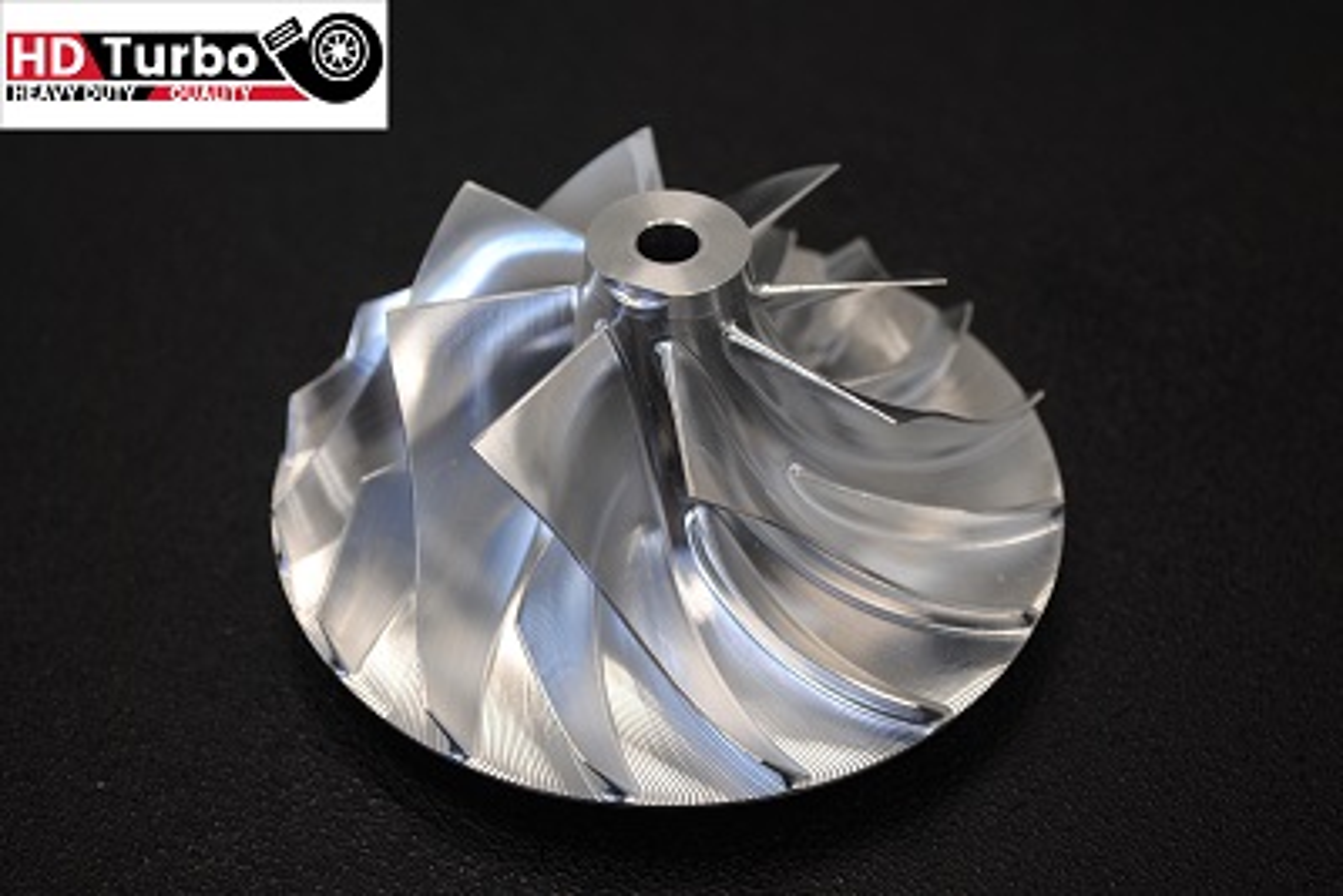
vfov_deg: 23.8
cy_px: 448
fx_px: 2127
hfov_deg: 35.0
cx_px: 672
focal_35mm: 57
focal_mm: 38
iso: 200
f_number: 5
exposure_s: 1/40
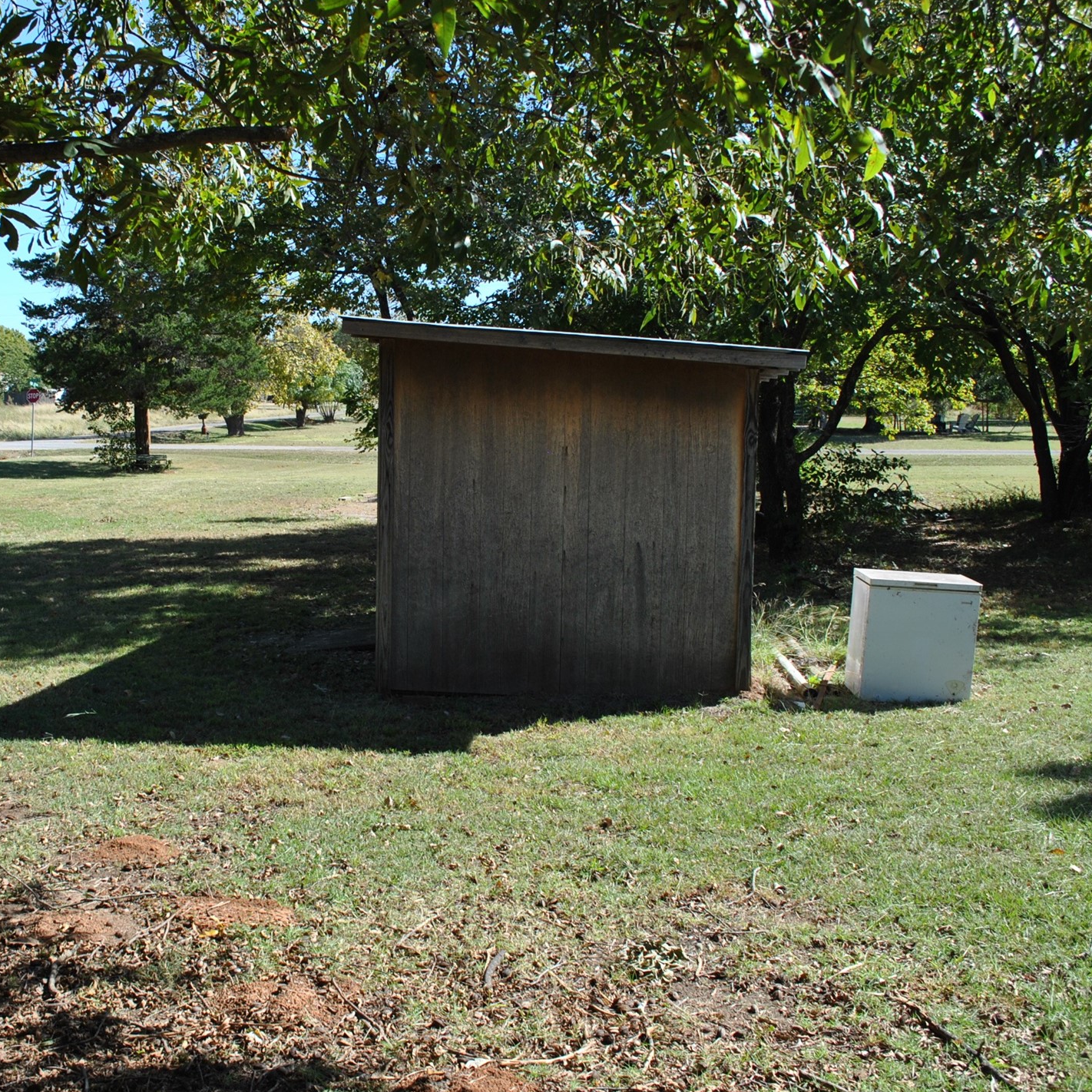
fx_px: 1249
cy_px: 539
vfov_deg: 47.2
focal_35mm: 35
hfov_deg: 46.5
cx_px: 371
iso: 100
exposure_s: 1/200
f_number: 7.1
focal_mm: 18
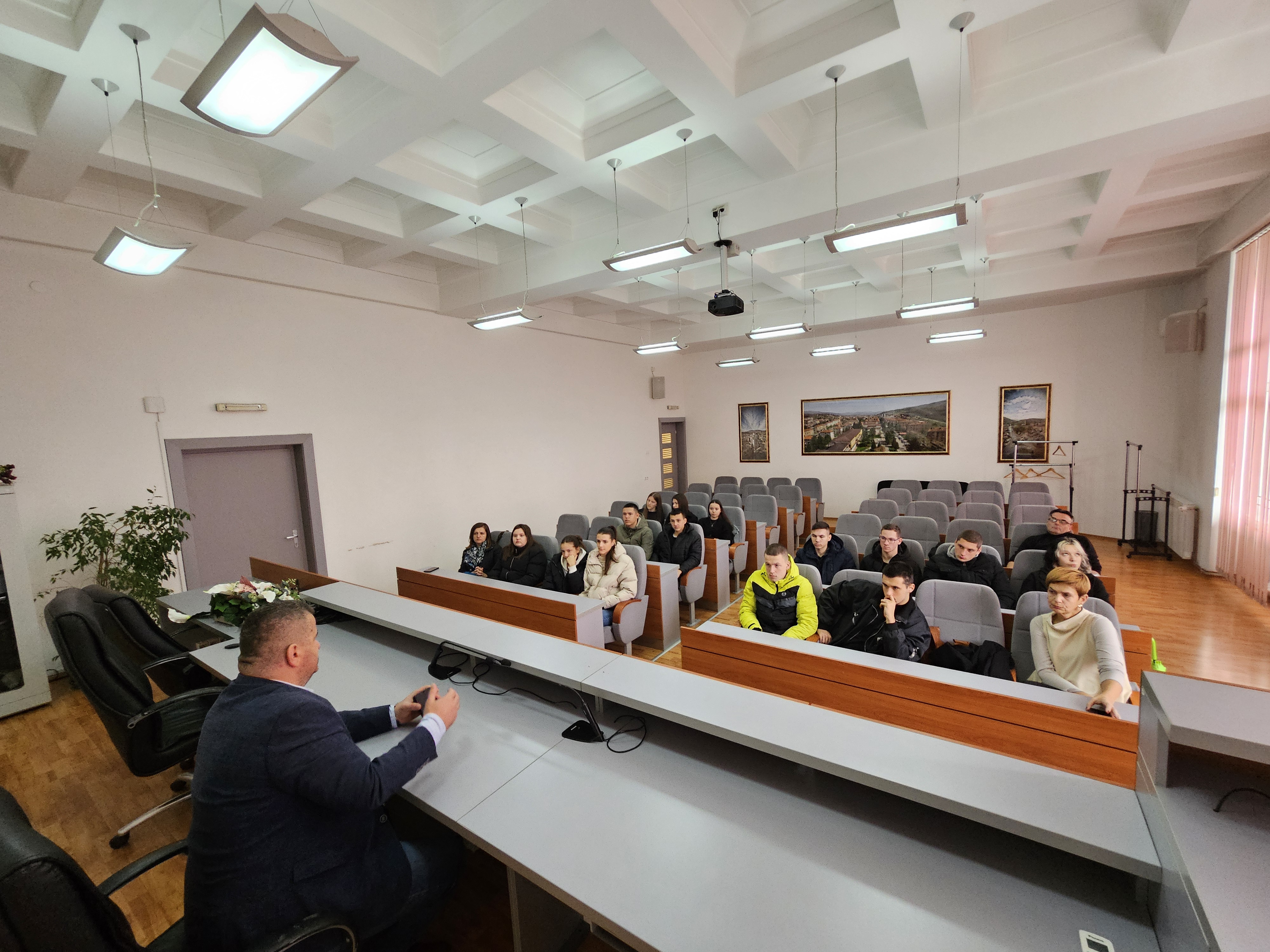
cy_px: 476
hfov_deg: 106.2
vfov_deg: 89.9
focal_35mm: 13
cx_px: 635
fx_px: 477
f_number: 2.2
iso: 320
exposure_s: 1/50
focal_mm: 2.2
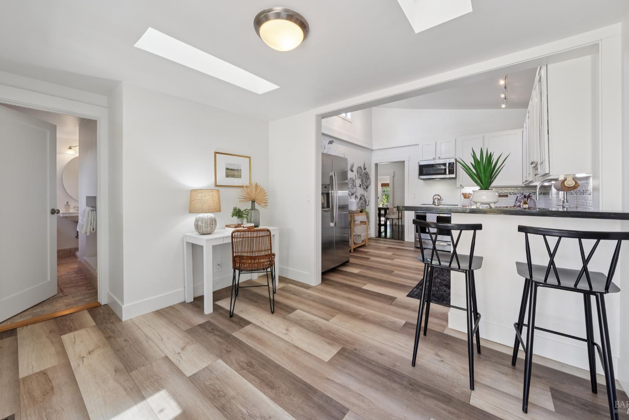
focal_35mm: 14
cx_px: 313
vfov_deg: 81.1
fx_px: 245
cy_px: 194
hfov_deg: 104.2
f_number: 11
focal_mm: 13
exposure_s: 1/8
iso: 200
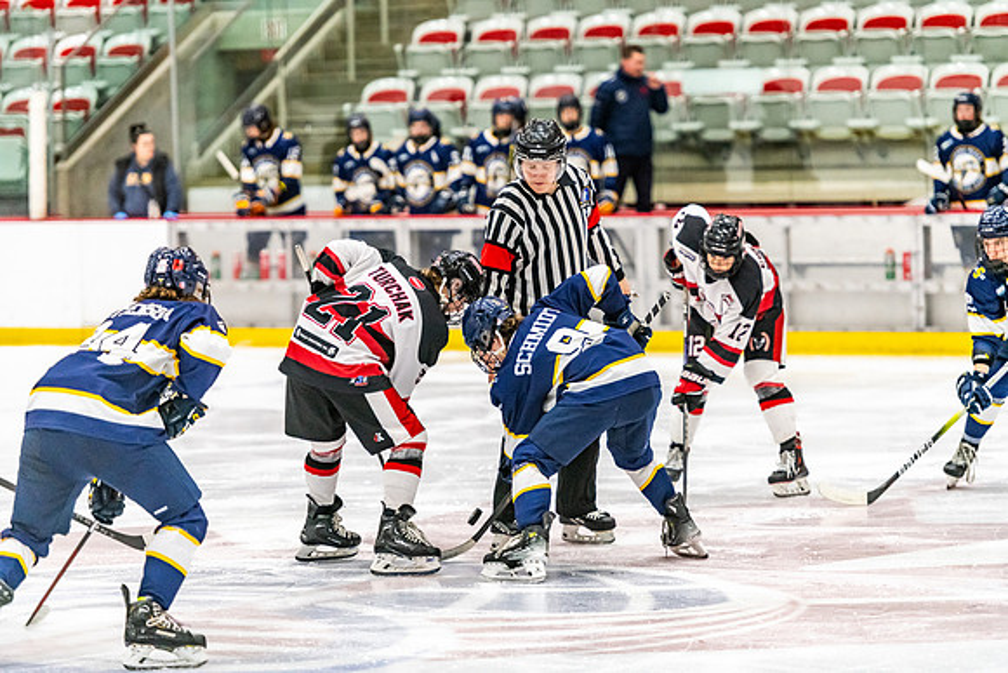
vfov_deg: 8.5
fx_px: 4524
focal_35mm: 162
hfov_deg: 12.7
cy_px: 333
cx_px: 509
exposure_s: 1/640
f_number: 2.8
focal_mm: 160
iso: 3200
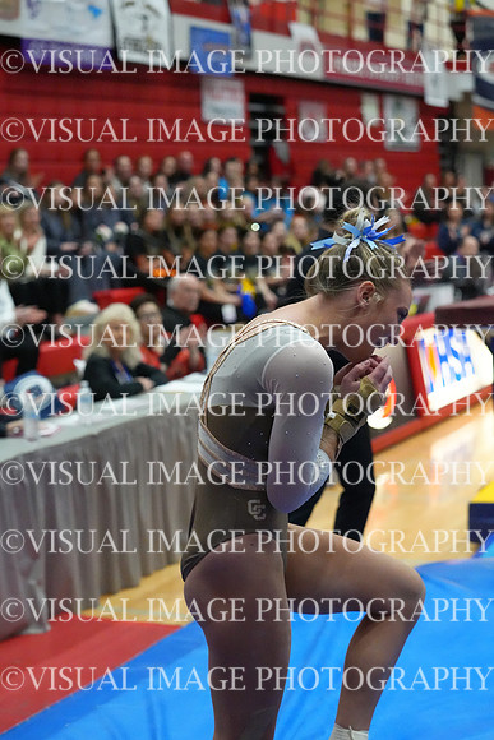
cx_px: 247
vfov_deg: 28.8
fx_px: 1440
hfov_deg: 19.5
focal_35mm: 70
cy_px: 370
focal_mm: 70
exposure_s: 1/1250
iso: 16000
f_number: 4
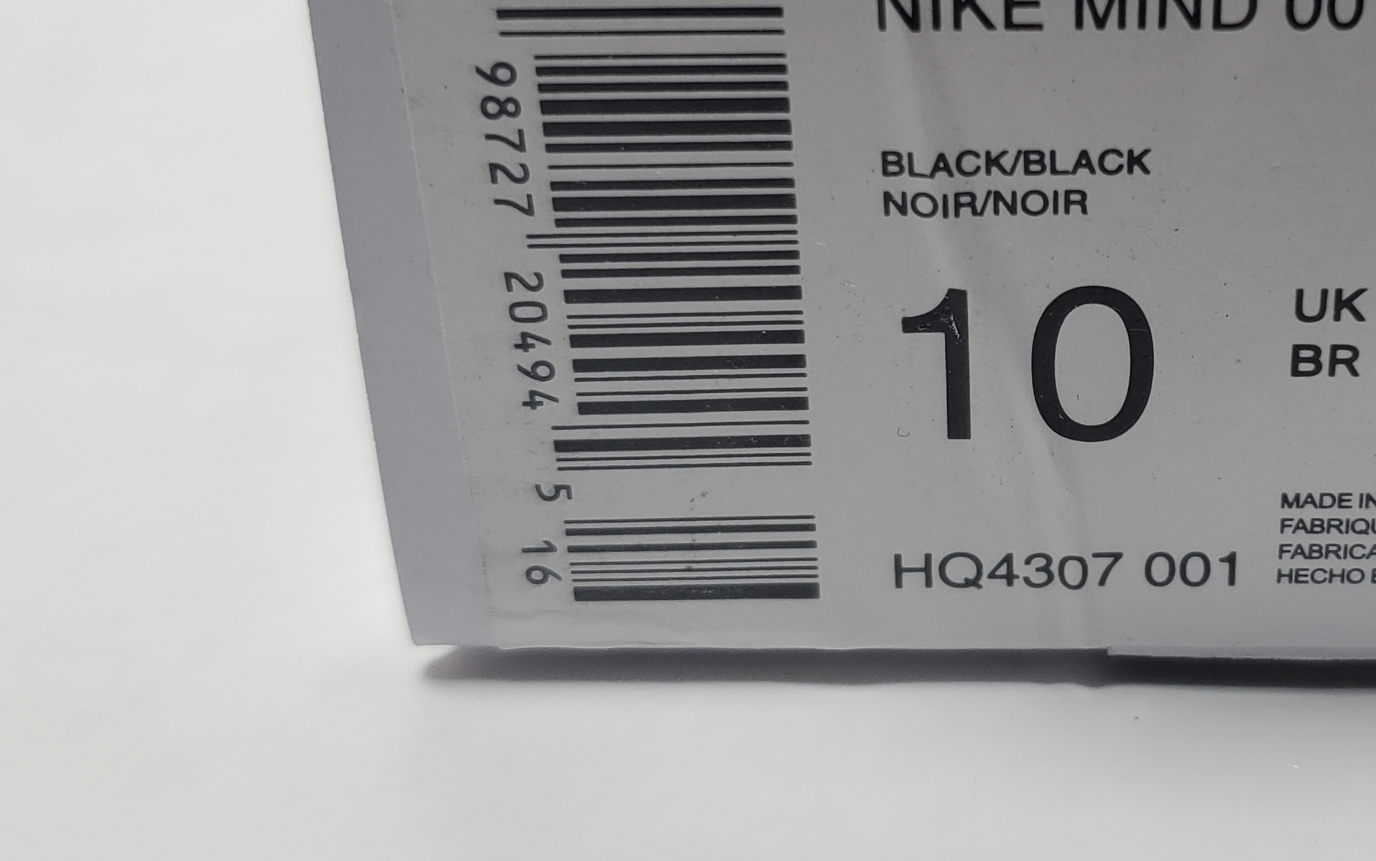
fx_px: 2063
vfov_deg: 23.4
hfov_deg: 35.4
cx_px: 1143
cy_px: 249
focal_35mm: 55
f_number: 1.5
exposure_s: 1/398
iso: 50
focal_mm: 4.3
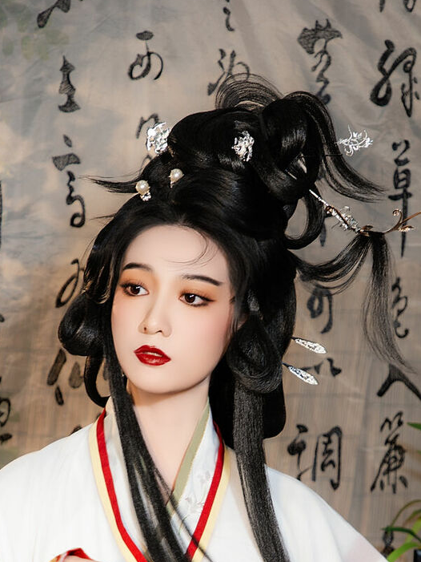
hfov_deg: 10.0
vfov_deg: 13.1
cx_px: 230
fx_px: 2415
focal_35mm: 149
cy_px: 517
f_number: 4
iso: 320
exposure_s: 1/125
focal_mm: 70
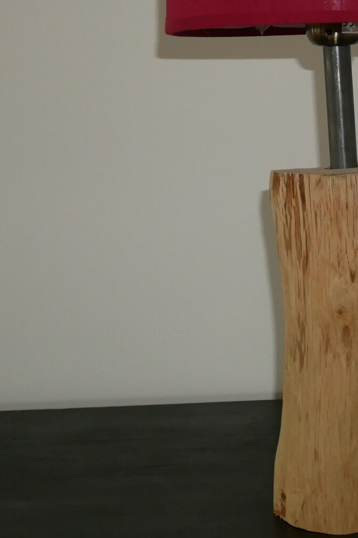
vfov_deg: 23.9
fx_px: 1254
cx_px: 341
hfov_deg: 16.0
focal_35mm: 84
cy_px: 134
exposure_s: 1/60
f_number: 4
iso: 800
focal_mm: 16
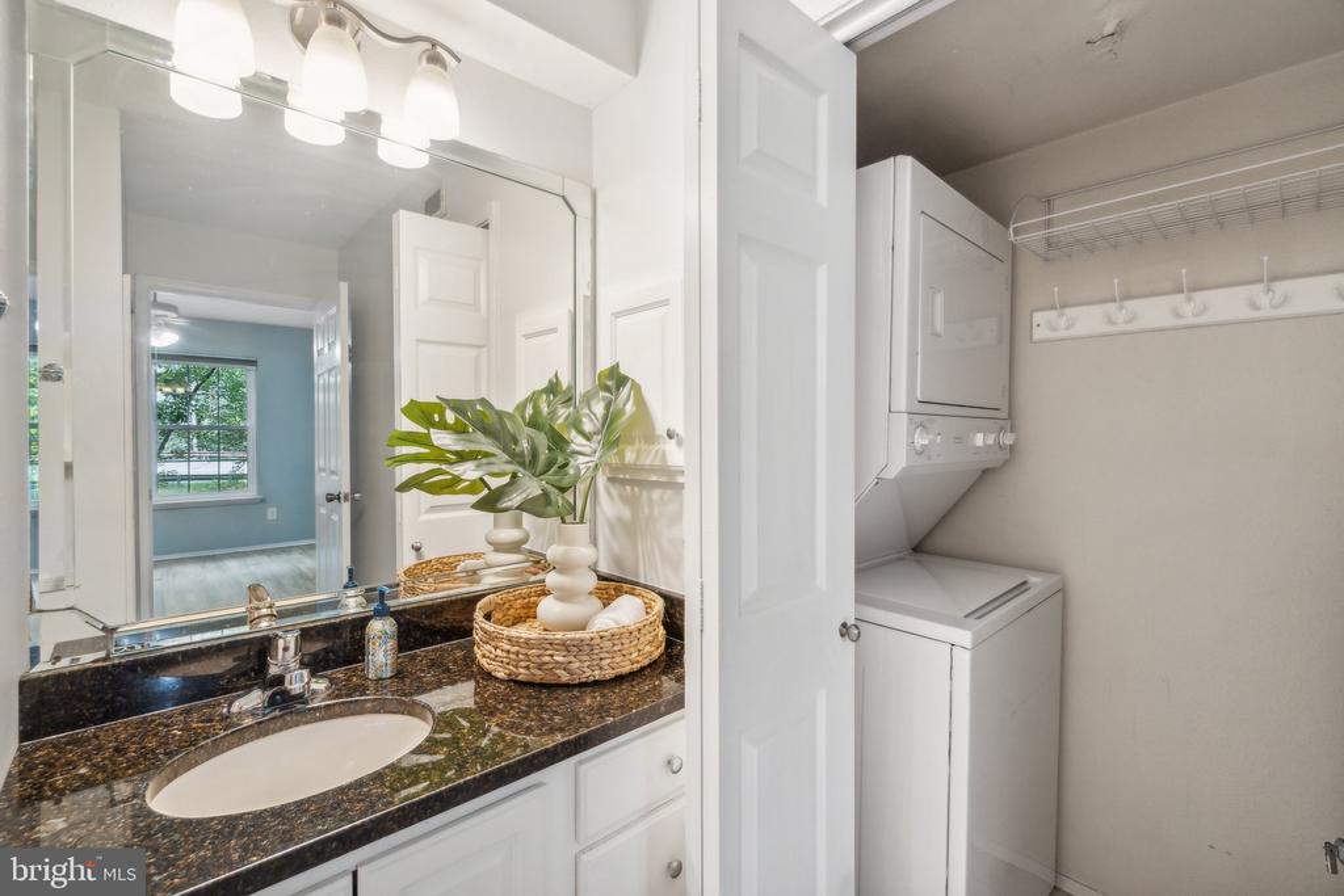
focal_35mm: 15
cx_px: 672
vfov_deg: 77.3
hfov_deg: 100.4
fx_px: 560
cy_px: 448
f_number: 7.1
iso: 200
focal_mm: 10
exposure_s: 1/13
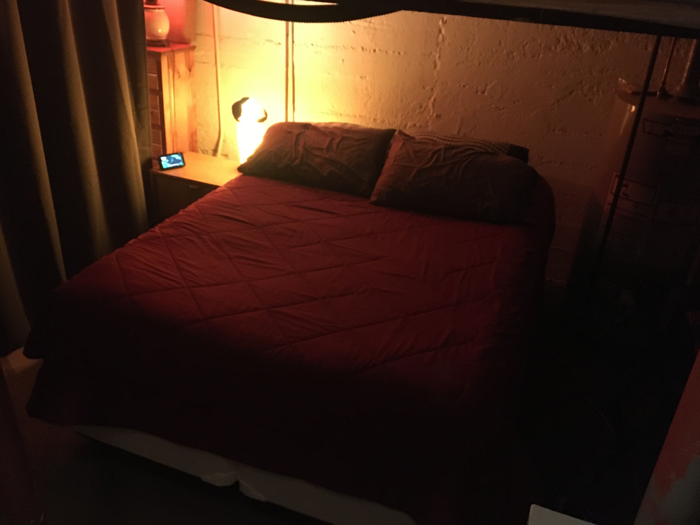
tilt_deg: -26.9
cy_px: 262
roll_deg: -3.5
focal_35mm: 29
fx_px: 586
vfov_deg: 48.2
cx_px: 350
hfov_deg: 61.7
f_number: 2.2
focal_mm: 4.15
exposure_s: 1/15
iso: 640
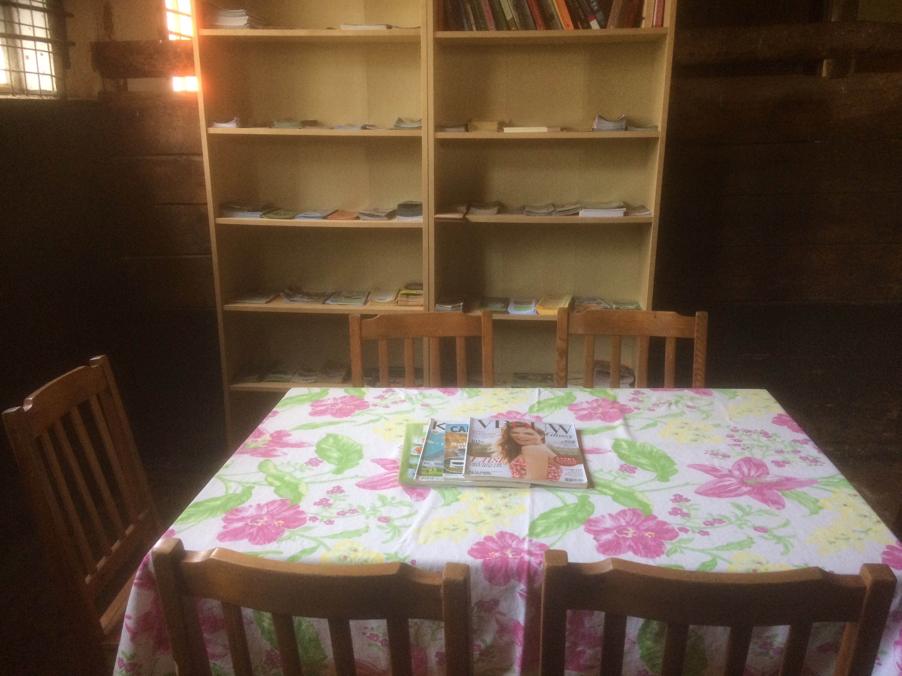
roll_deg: -0.9
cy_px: 338
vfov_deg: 48.2
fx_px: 756
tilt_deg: -18.3
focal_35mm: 29
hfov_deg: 61.7
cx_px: 451
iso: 200
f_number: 2.2
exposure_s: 1/33
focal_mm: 4.15
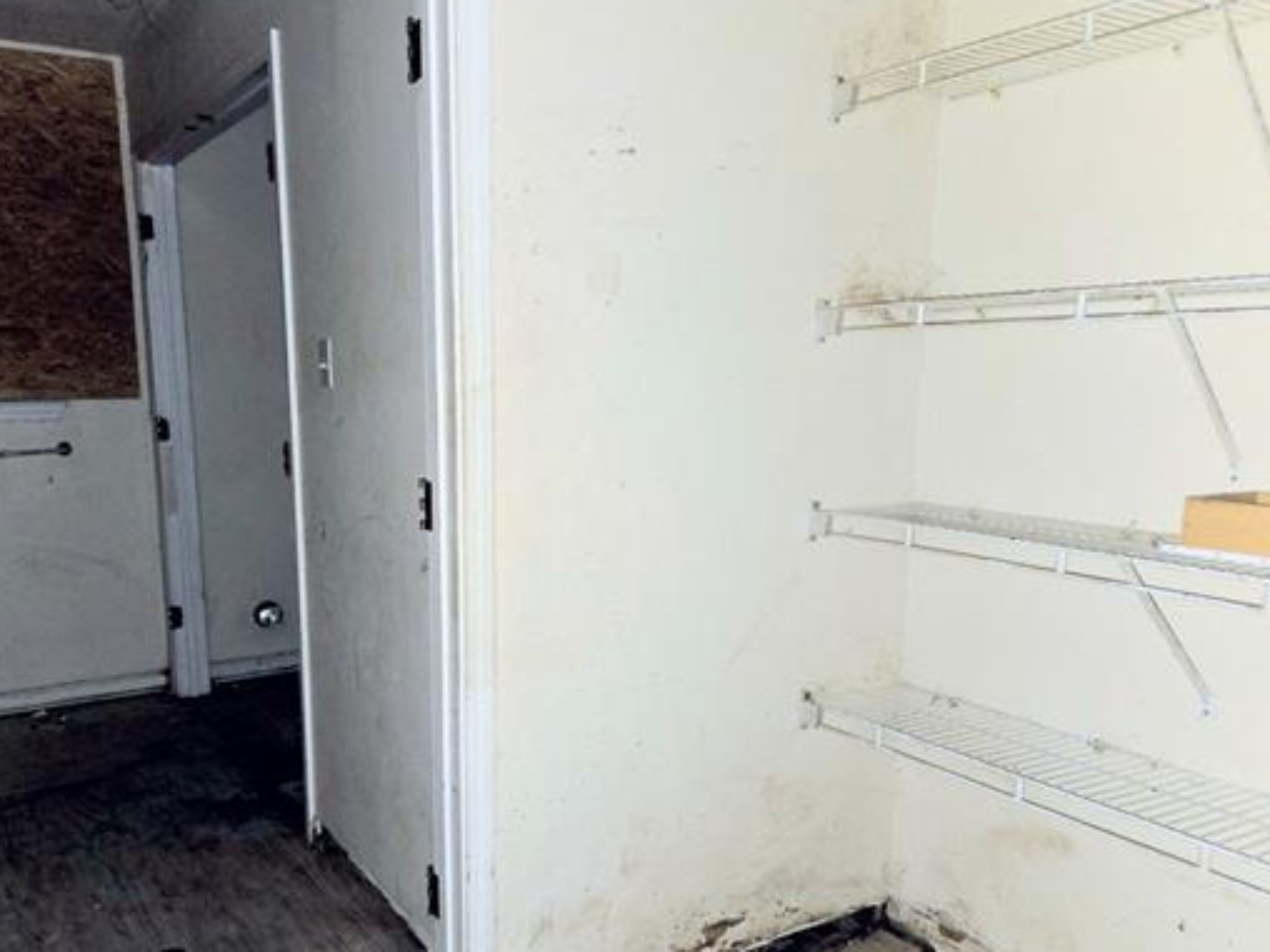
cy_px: 572
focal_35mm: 29
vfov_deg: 47.9
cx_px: 505
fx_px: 1064
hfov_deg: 61.1
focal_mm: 5.4
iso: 125
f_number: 1.8
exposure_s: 1/15.5
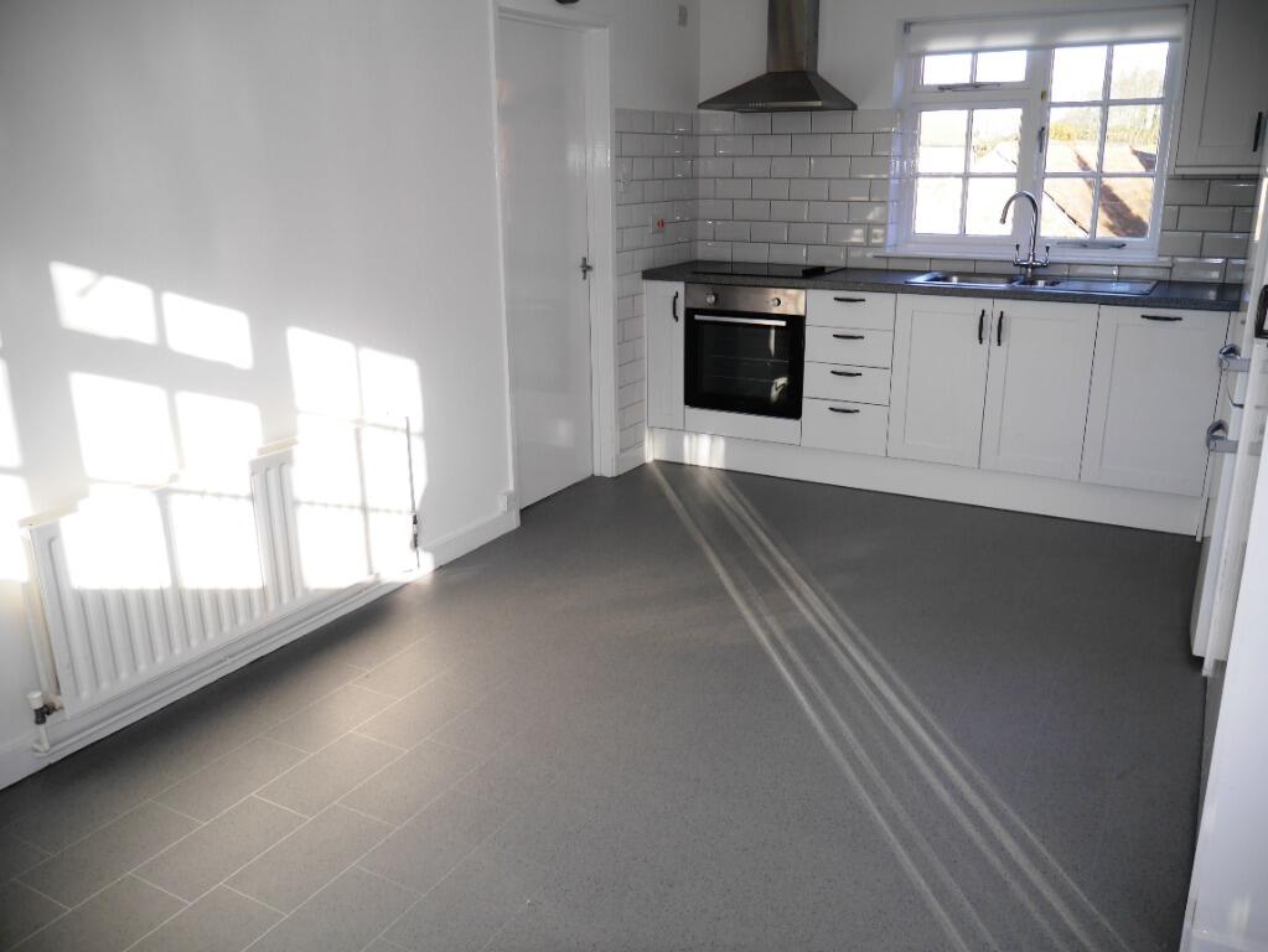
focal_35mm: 28
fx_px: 1026
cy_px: 476
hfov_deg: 63.4
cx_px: 634
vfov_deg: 49.8
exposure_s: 1/125
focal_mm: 14
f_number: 3.5
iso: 160
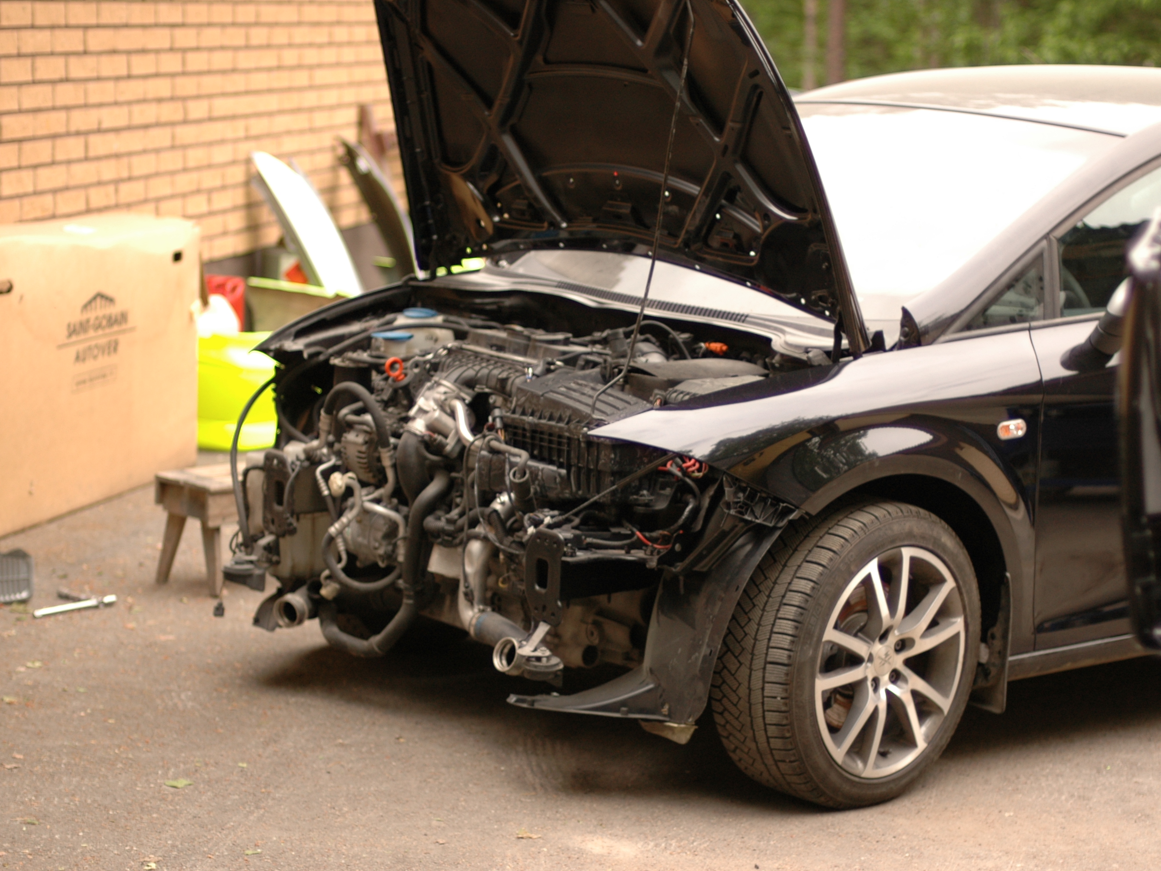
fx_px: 2750
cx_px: 626
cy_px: 437
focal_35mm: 82
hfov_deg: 23.8
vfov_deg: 18.0
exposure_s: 1/1000
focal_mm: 50
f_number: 1.4
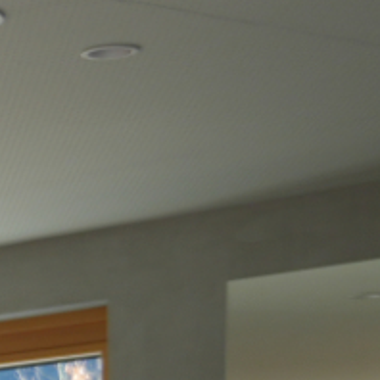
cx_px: -829
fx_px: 2881
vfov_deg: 7.2
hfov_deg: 6.7
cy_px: 779
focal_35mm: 232
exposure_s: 1/60
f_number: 4
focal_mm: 24
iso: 200
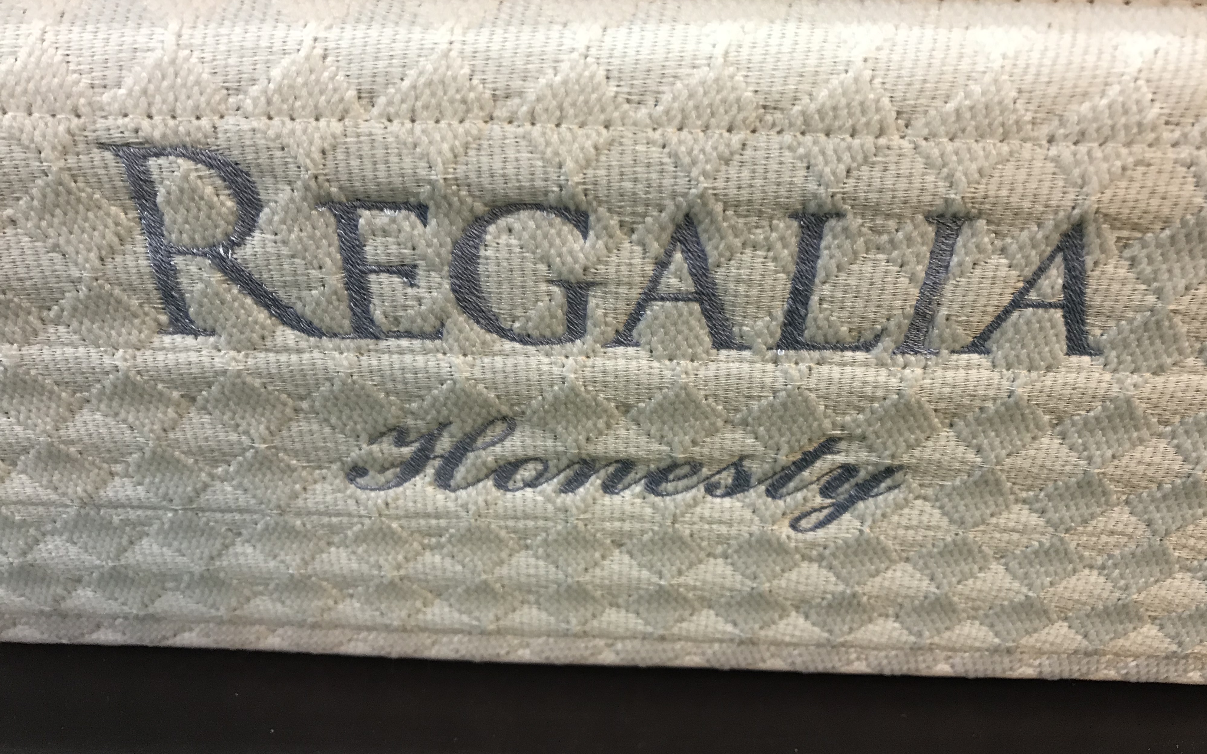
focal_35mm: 30
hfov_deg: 62.9
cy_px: 385
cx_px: 605
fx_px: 987
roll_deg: -2.4
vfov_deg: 41.8
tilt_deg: -35.7
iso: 32
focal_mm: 3.99
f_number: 1.8
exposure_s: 1/20
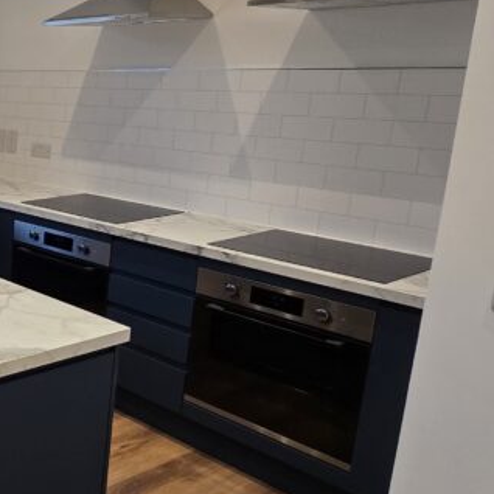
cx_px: -202
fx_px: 597
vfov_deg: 44.7
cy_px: 200
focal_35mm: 37
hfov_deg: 30.7
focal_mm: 2.2
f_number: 2.2
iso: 80
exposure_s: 1/50
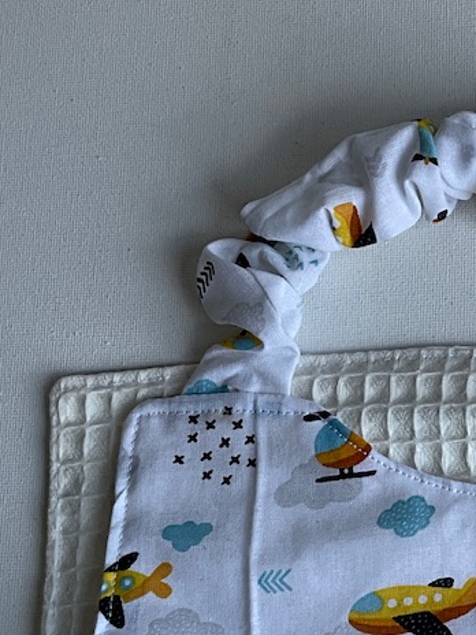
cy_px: 493
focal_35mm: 80
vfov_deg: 24.1
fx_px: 1467
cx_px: 585
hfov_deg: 17.5
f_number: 1.8
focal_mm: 3
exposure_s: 1/540
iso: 25
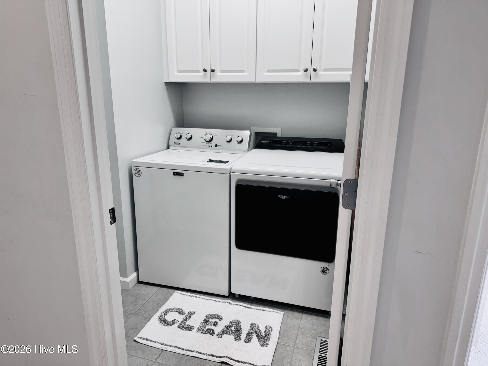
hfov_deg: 71.6
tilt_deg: -15.4
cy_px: 183
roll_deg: -0.8
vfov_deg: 56.8
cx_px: 244
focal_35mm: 24
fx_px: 338
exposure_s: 1/120
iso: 160
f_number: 1.78
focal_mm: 6.76
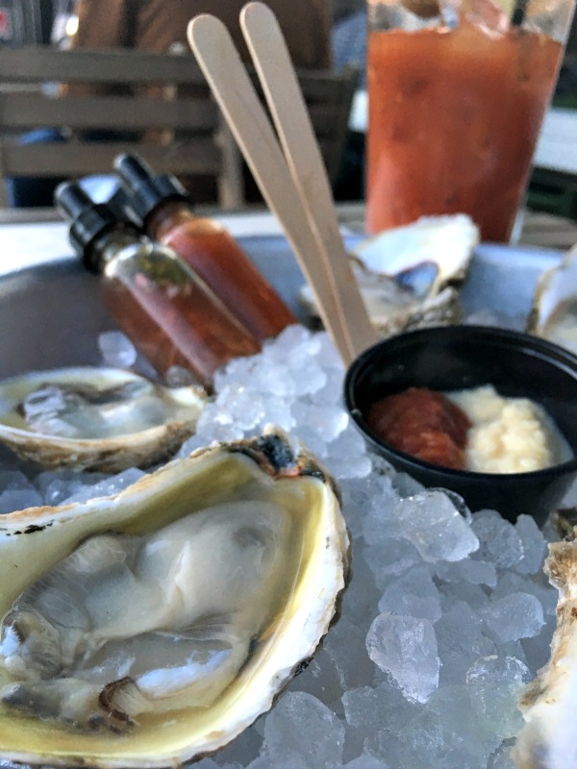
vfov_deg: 61.7
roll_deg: -4.0
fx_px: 645
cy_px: 384
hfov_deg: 48.2
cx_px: 288
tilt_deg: -24.8
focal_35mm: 29
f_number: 2.2
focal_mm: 4.15
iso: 80
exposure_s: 1/30
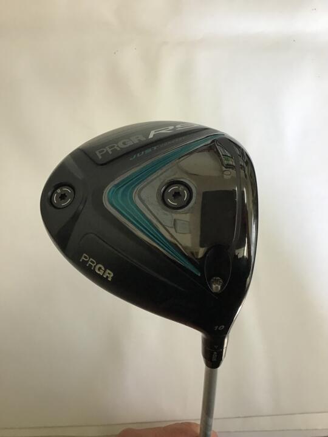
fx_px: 392
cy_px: 218
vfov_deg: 58.4
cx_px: 164
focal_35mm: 31
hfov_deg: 45.4
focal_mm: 3.3
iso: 50
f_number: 2.4
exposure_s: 1/33
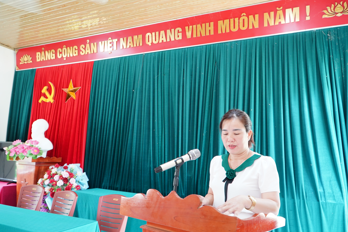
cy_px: 116
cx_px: 174
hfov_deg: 67.4
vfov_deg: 47.9
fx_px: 261
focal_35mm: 27
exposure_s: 1/30
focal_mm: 18
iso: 1000
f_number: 4
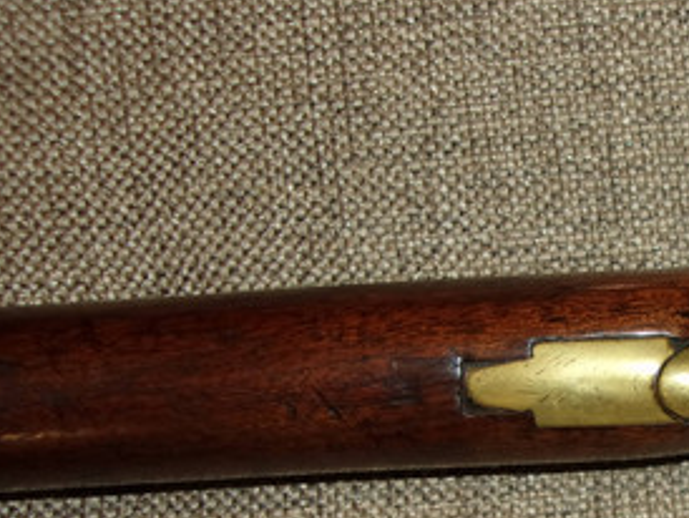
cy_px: 427
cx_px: 704
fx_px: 1255
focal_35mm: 63
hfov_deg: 28.6
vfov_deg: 22.9
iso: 160
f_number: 3
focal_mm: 4.9
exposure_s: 1/34
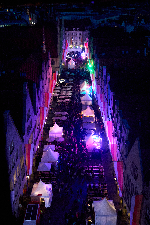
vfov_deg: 61.9
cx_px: 75
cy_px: 112
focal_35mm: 30
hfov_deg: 43.6
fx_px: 187
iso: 4000
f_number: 4
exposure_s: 1/250
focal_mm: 30
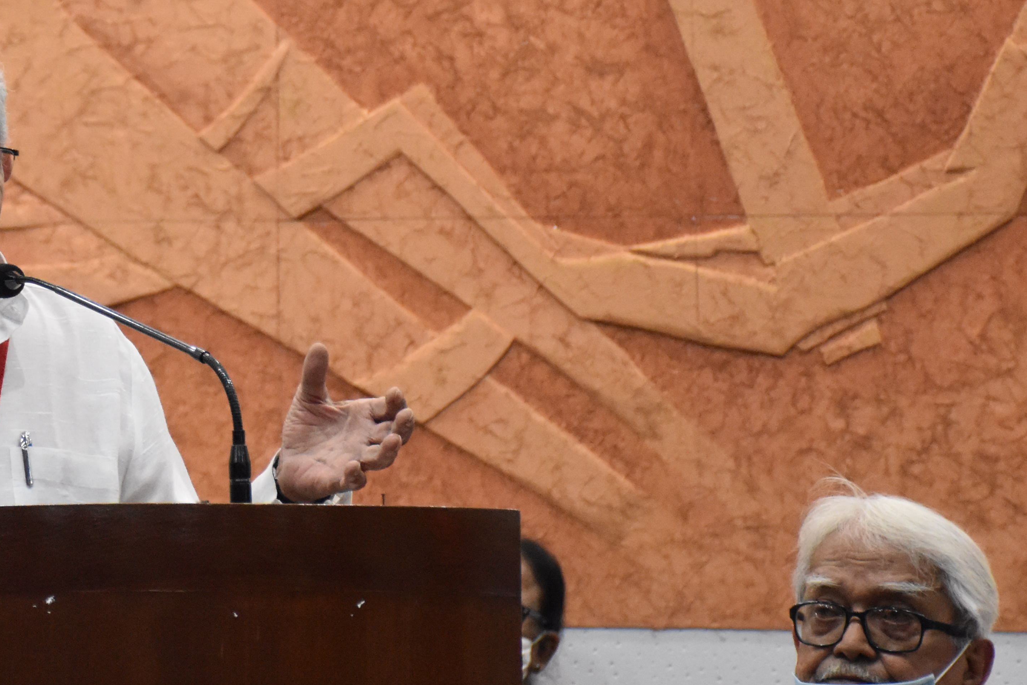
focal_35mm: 220
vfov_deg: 6.2
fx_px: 6275
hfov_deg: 9.3
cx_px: -6
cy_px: 212
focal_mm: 70
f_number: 5
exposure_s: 1/60
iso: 3600
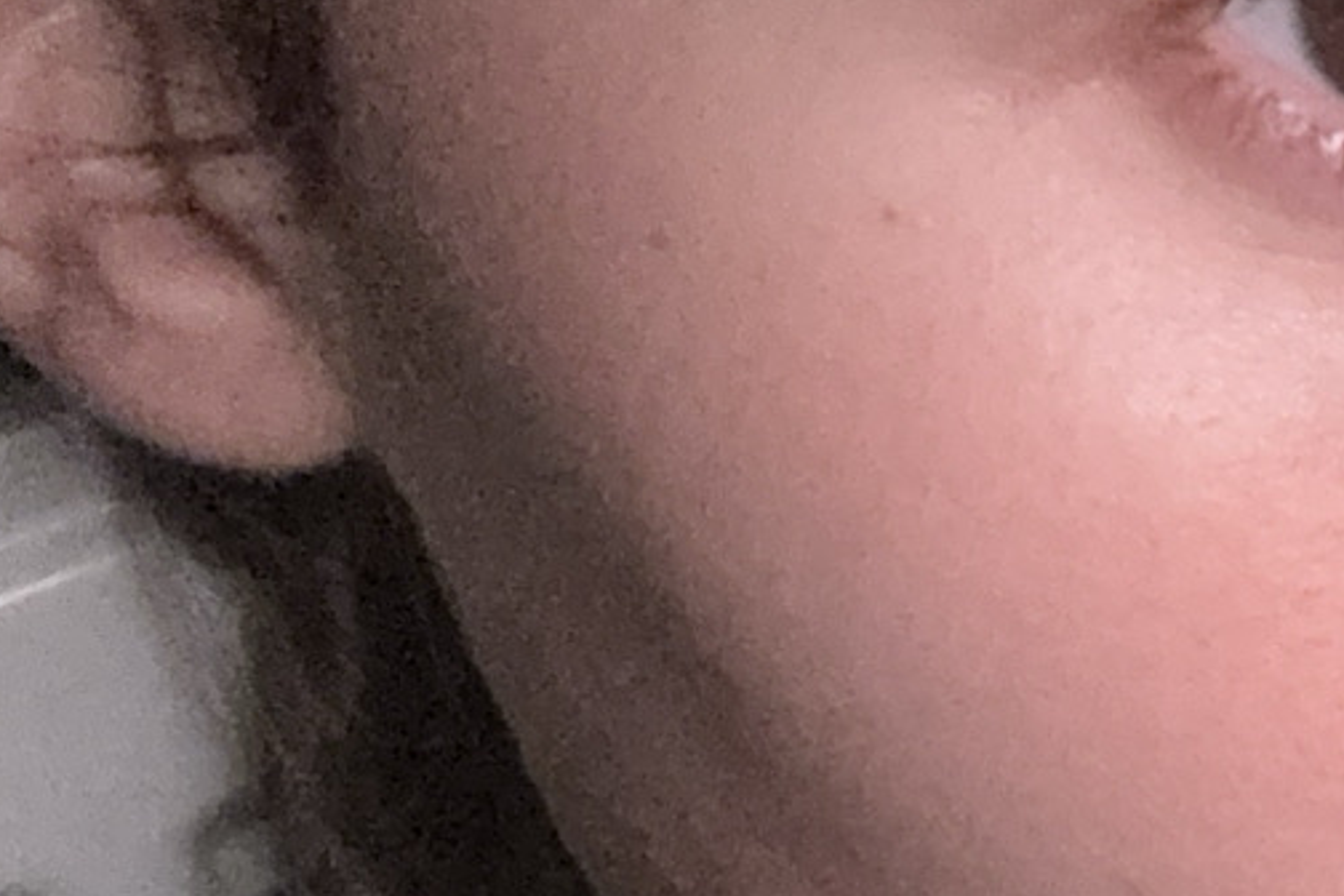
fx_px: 3546
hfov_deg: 18.8
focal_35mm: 95
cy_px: 963
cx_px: 2051
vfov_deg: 14.1
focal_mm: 2.69
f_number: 1.9
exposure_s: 1/30
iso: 250
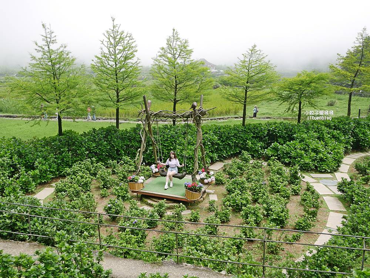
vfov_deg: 49.8
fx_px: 299
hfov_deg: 63.4
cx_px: 185
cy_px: 139
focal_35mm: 28
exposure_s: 1/1000
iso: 200
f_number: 4
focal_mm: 14
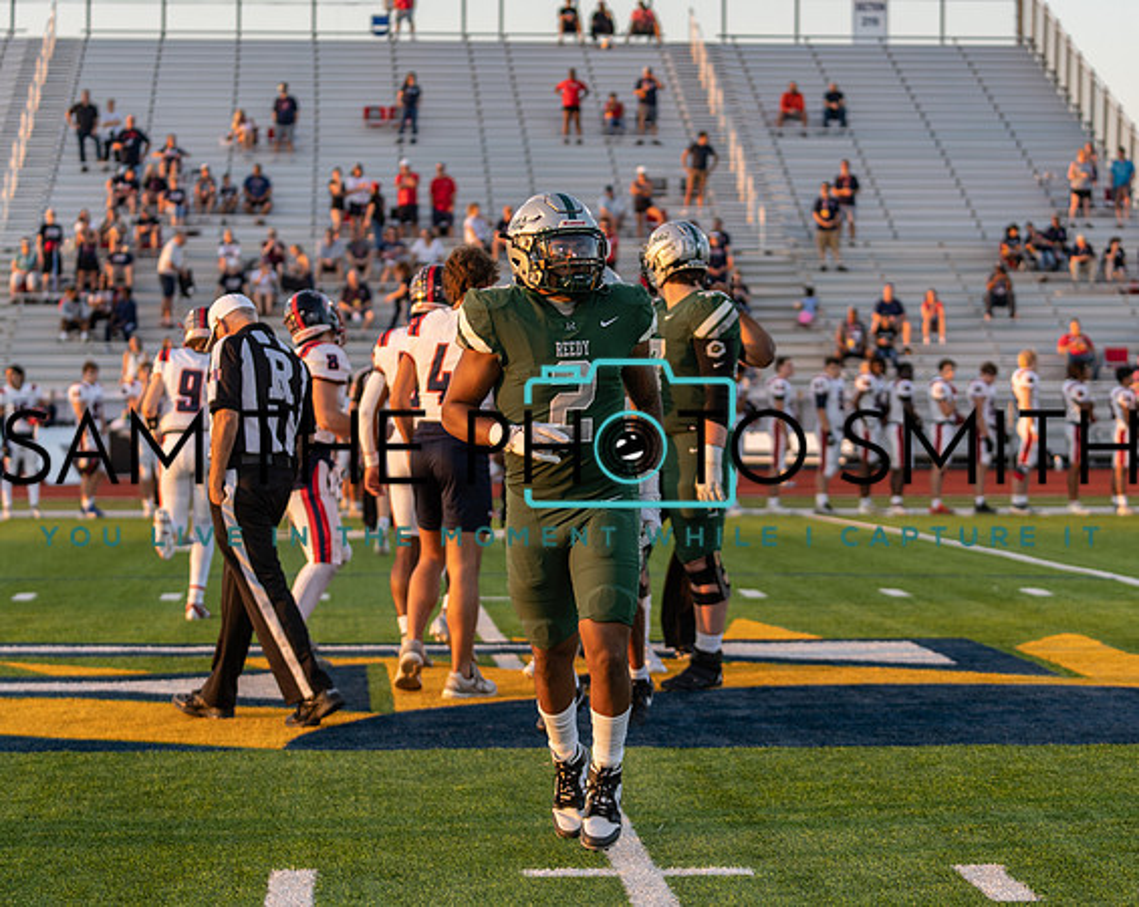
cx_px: 610
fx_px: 3322
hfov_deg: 19.5
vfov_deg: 15.6
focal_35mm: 99
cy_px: 470
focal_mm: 70
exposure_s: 1/400
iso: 160
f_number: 2.8
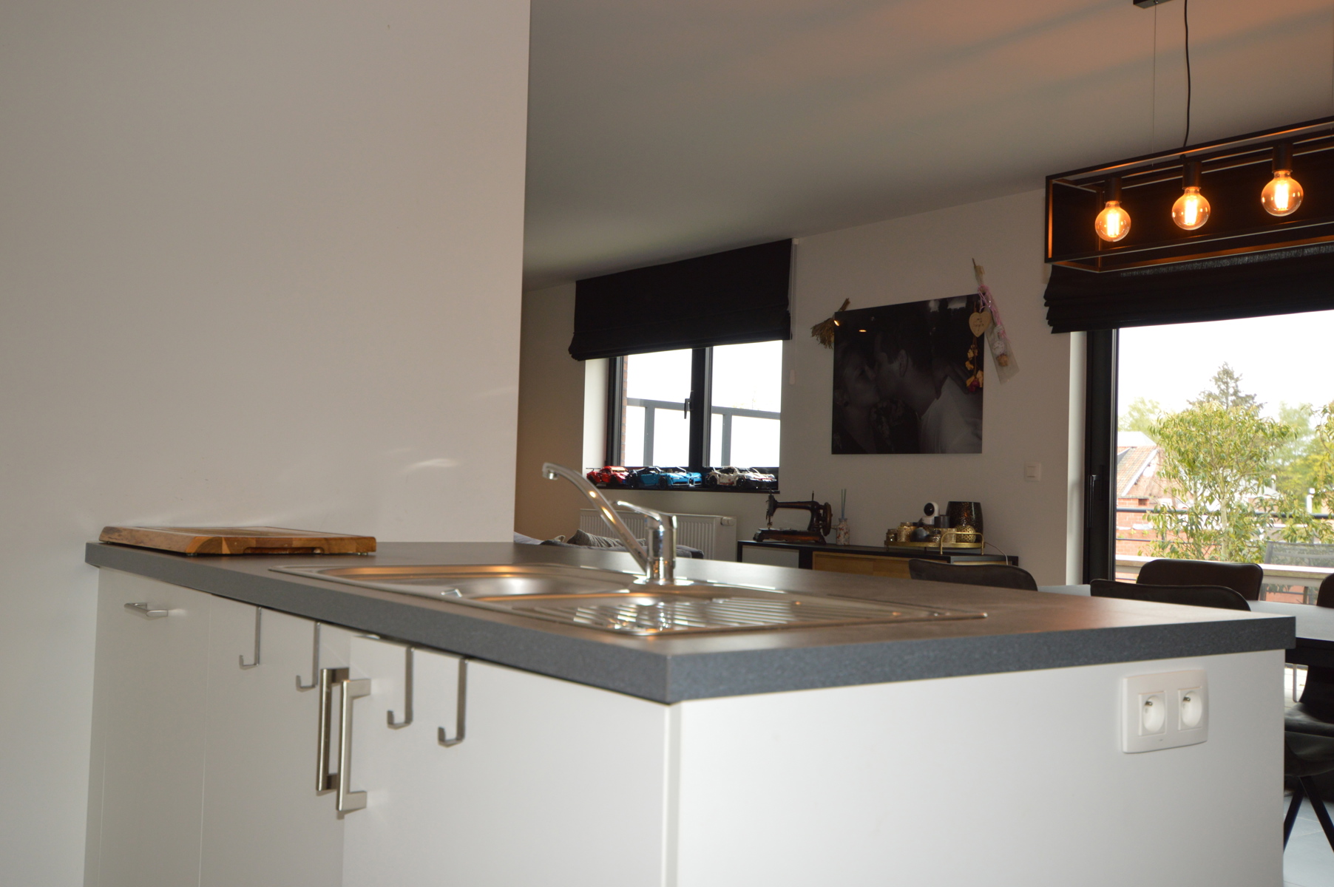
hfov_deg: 53.2
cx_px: 667
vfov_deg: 36.8
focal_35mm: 36
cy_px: 444
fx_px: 1333
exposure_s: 1/100
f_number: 4.5
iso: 400
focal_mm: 24
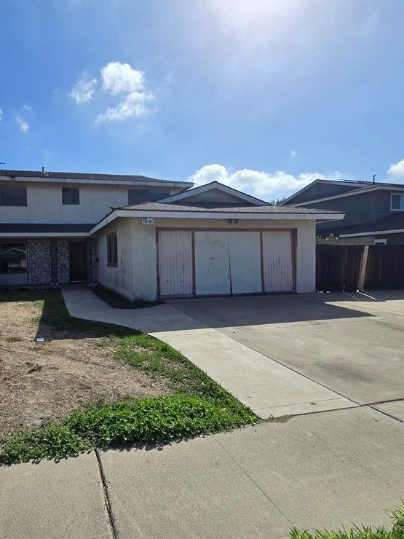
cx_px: 115
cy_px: 274
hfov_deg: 68.2
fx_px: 280
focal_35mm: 18
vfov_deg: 87.7
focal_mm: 2.2
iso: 50
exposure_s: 1/4187
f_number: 2.2
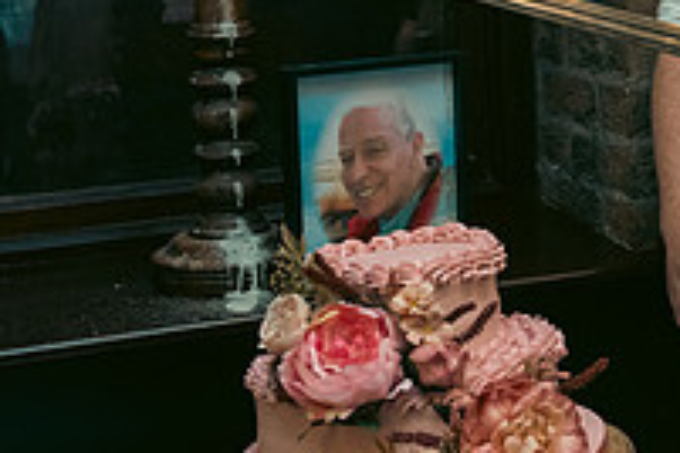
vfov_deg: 13.8
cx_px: 873
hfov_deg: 19.3
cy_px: -2
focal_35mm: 98
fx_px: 1851
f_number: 3.5
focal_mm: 34
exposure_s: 1/160
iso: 2500
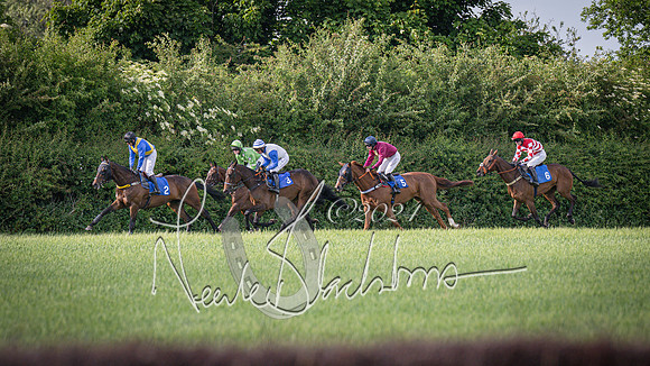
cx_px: 235
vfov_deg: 2.9
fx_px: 7205
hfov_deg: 5.2
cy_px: 202
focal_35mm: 418
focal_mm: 200
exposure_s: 1/2000
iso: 400
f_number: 4
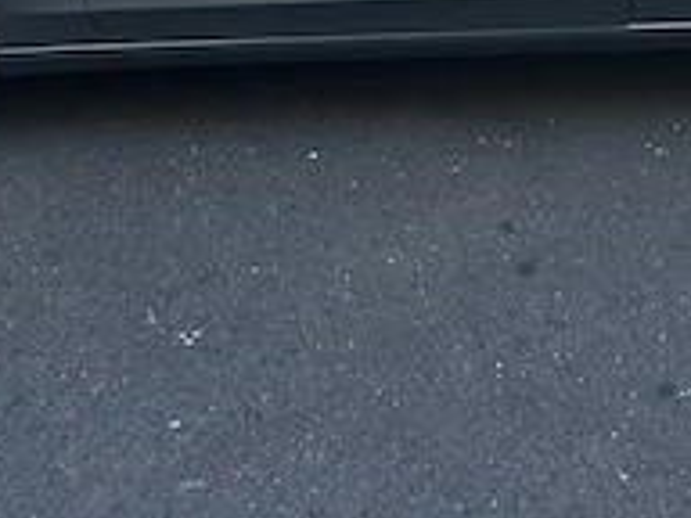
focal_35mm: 75
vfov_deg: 18.2
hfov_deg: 25.5
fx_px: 1497
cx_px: 569
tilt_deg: -20.2
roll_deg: -1.1
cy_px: -165
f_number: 1.78
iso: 80
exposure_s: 1/762
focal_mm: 6.86
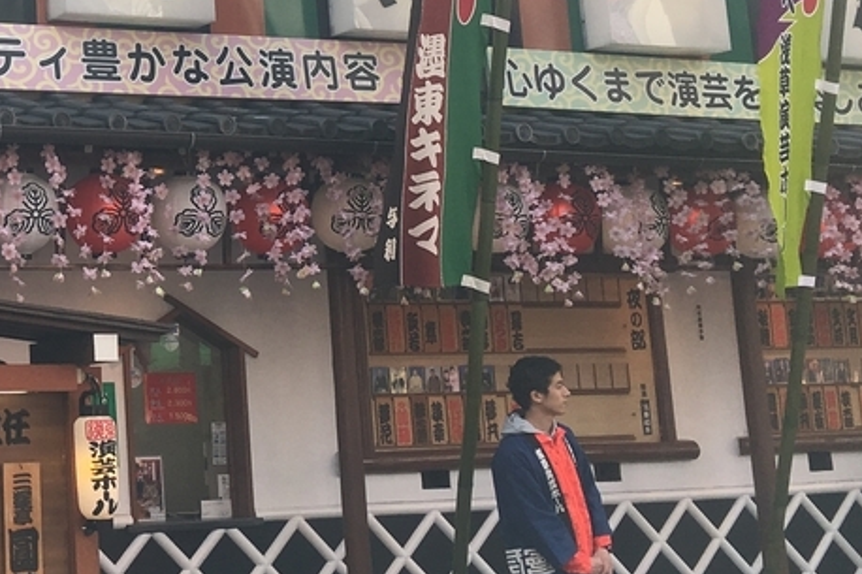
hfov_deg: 24.0
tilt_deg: +12.5
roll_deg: +1.9
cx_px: -83
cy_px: 28
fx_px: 1891
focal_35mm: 79
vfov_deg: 17.0
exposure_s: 1/455
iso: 25
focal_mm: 4.15
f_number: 2.2
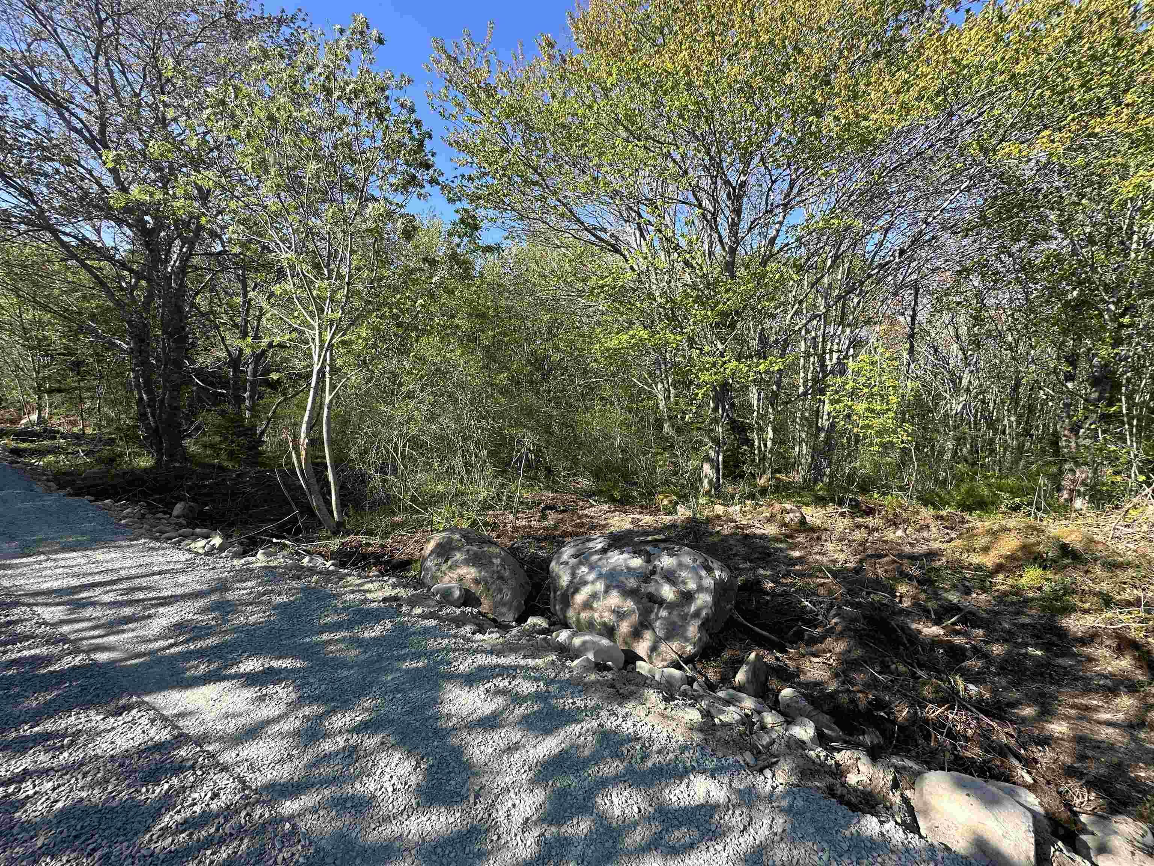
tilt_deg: -4.0
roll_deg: -2.0
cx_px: 577
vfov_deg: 85.7
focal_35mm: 14
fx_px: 467
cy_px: 433
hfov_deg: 102.1
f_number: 2.2
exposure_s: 1/479
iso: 40
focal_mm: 2.22
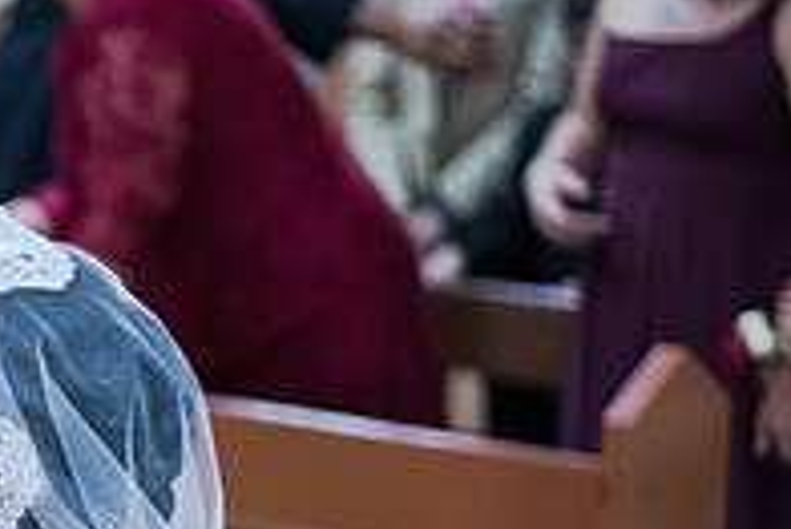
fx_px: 3254
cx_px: -230
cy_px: 612
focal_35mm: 148
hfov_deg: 13.4
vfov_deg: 9.2
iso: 1600
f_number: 1.8
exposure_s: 1/200
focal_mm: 50
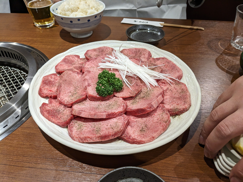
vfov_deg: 51.4
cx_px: 122
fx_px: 190
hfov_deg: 65.3
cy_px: 91
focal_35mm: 27
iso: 145
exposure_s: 1/120
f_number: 1.73
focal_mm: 4.38
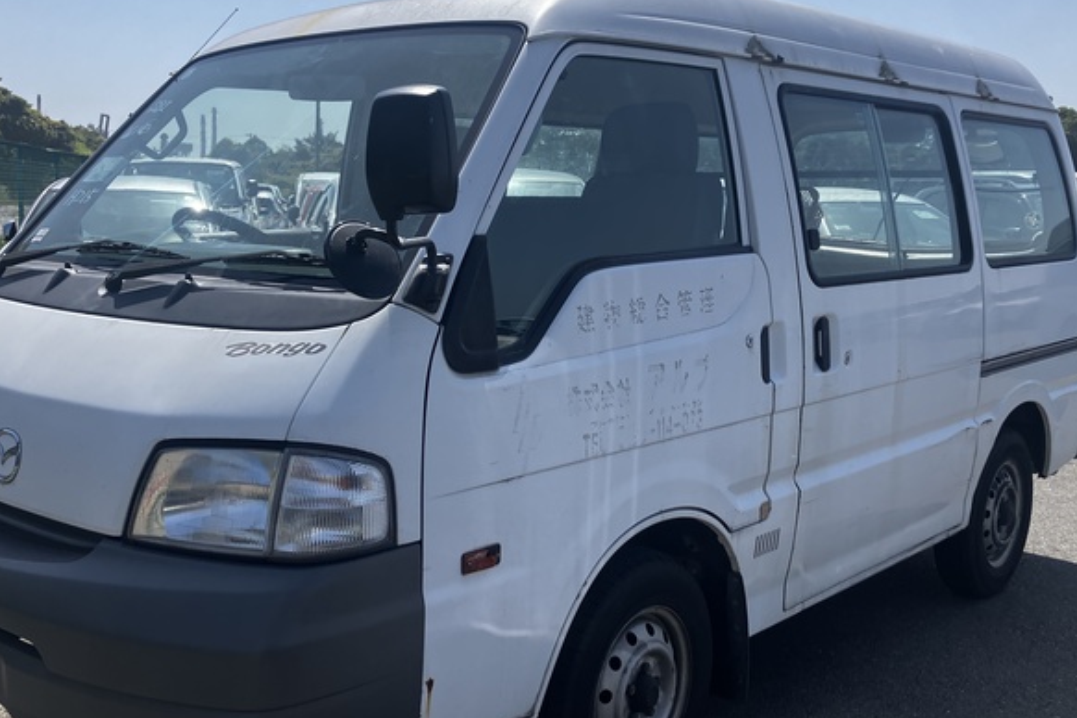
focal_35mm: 40
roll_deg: -2.7
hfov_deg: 48.4
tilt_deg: -5.8
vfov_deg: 33.4
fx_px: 1197
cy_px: 365
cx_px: 496
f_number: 1.8
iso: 32
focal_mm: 3.99
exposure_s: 1/1845
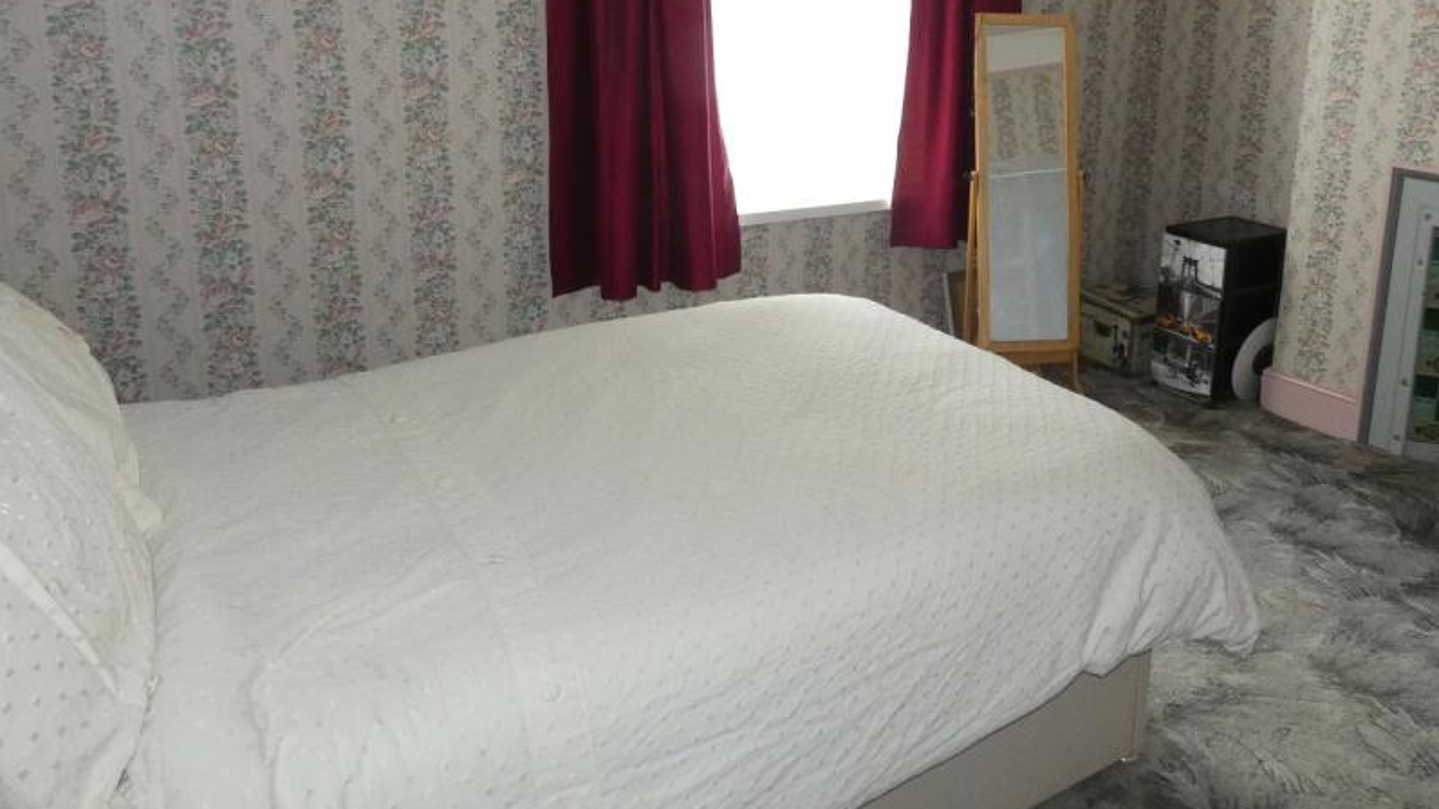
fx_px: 1068
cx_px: 836
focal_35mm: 28
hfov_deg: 67.5
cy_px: 211
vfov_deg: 40.4
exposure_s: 1/60
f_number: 2.8
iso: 500
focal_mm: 3.6
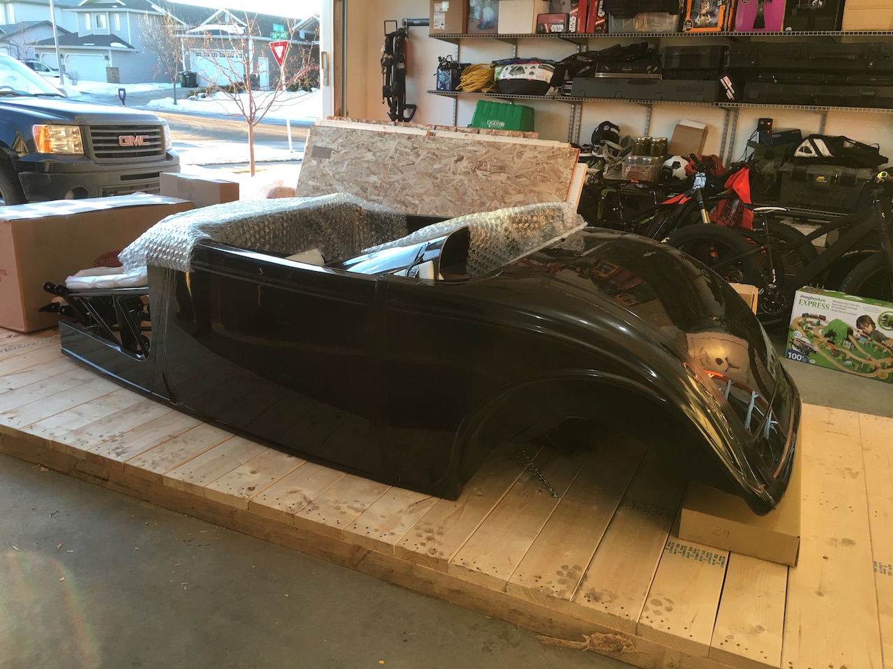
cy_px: 334
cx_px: 446
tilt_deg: -17.4
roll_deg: -2.8
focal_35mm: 29
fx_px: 748
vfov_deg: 48.2
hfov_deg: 61.7
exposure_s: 1/40
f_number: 2.2
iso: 25
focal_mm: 4.15
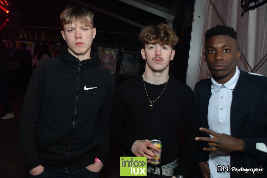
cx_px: 134
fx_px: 267
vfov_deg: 36.9
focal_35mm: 36
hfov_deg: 53.1
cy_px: 89
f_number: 4
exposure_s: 1/30
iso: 1600
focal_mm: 24
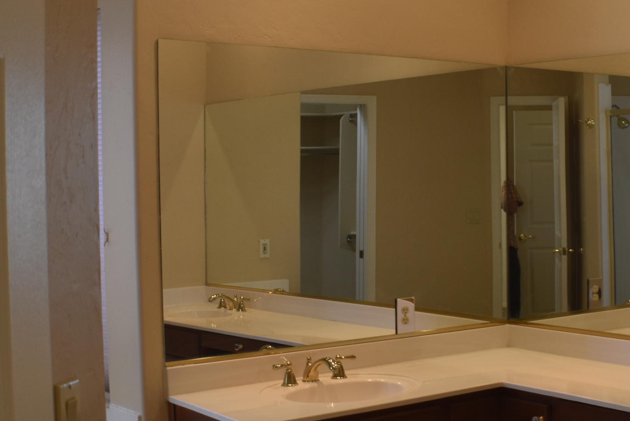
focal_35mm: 82
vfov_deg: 16.6
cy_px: 235
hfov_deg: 24.3
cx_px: 513
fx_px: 1437
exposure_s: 1/100
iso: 400
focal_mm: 25
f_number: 5
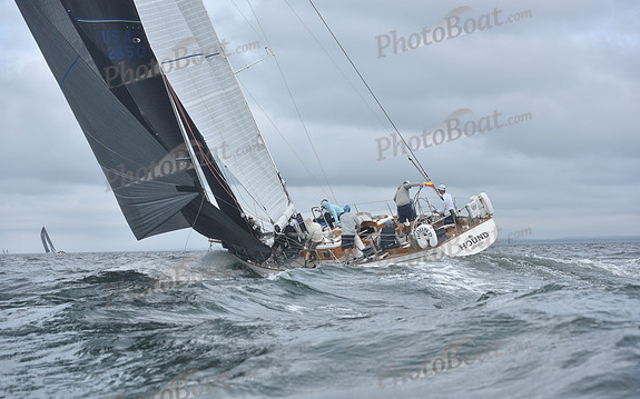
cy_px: 205
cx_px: 318
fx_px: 1255
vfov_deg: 18.1
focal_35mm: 72
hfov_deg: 28.6
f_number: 5
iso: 200
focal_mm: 70
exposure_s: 1/1250
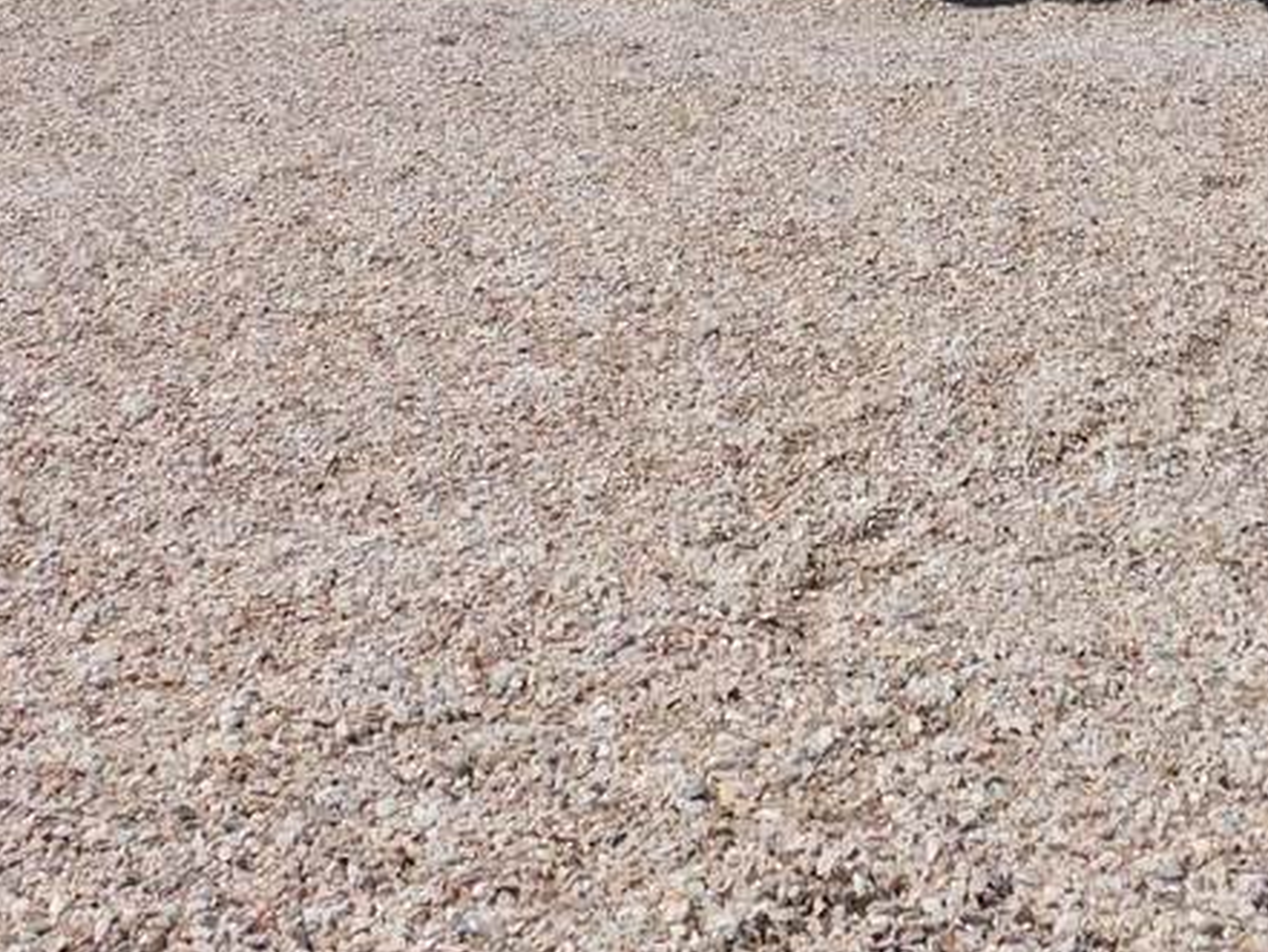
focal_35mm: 87
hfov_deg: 22.3
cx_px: 946
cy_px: -216
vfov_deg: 16.2
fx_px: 3188
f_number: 6.4
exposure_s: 1/640
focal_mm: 5.3
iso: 125
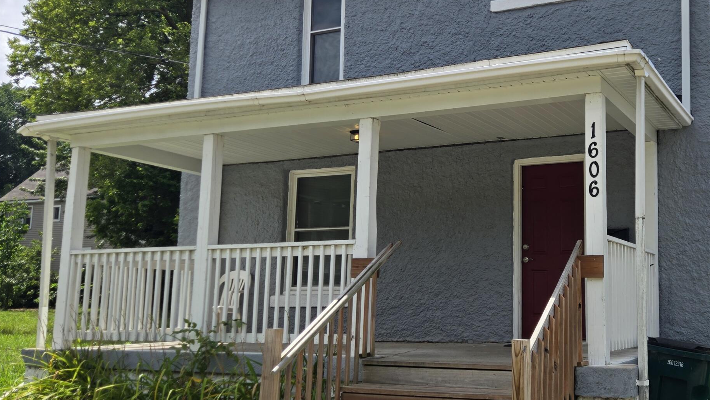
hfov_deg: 47.8
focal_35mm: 41
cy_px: 197
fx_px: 772
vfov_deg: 29.0
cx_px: 520
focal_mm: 5.4
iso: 25
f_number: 1.8
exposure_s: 1/2038
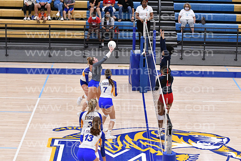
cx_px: 120
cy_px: 80
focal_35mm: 105
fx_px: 703
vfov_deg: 13.0
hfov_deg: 19.5
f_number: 3.2
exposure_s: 1/1000
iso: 6400
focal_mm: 70
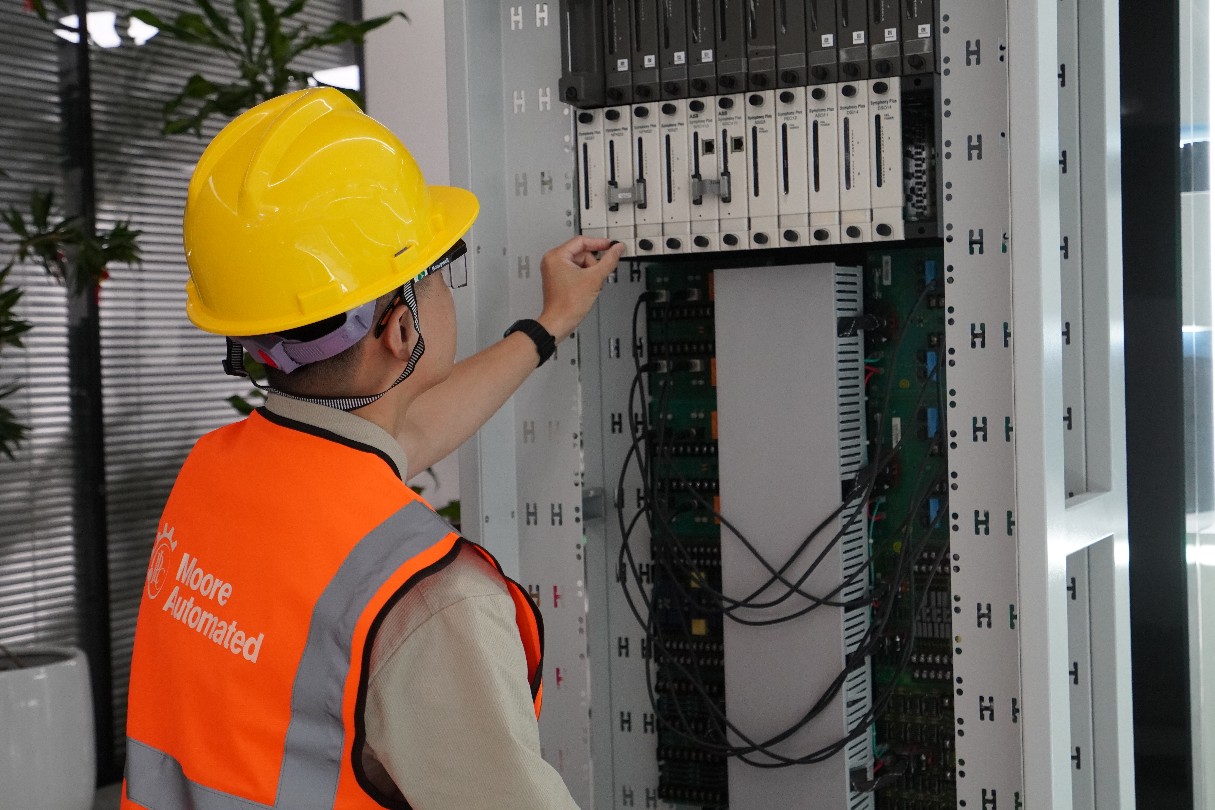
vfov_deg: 25.8
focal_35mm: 52
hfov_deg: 37.9
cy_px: 405
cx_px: 608
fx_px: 1772
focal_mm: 35
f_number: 4
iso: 2500
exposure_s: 1/160
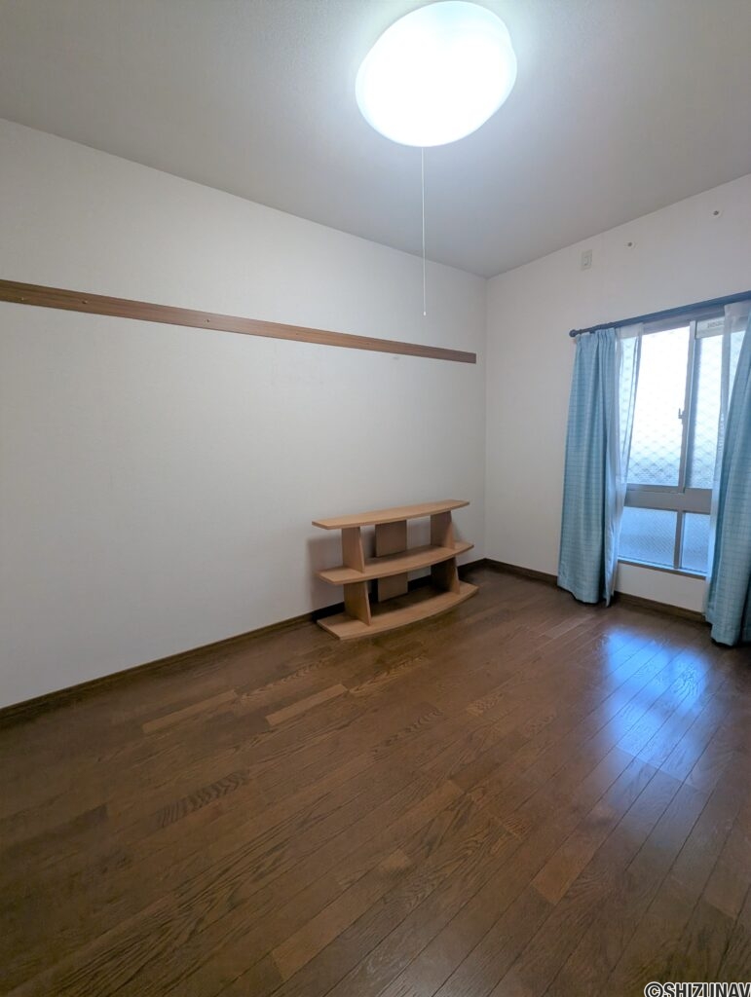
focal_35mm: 13
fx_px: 375
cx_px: 376
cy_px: 498
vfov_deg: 106.1
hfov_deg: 90.1
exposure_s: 1/97.9
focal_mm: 1.95
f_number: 2.2
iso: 65
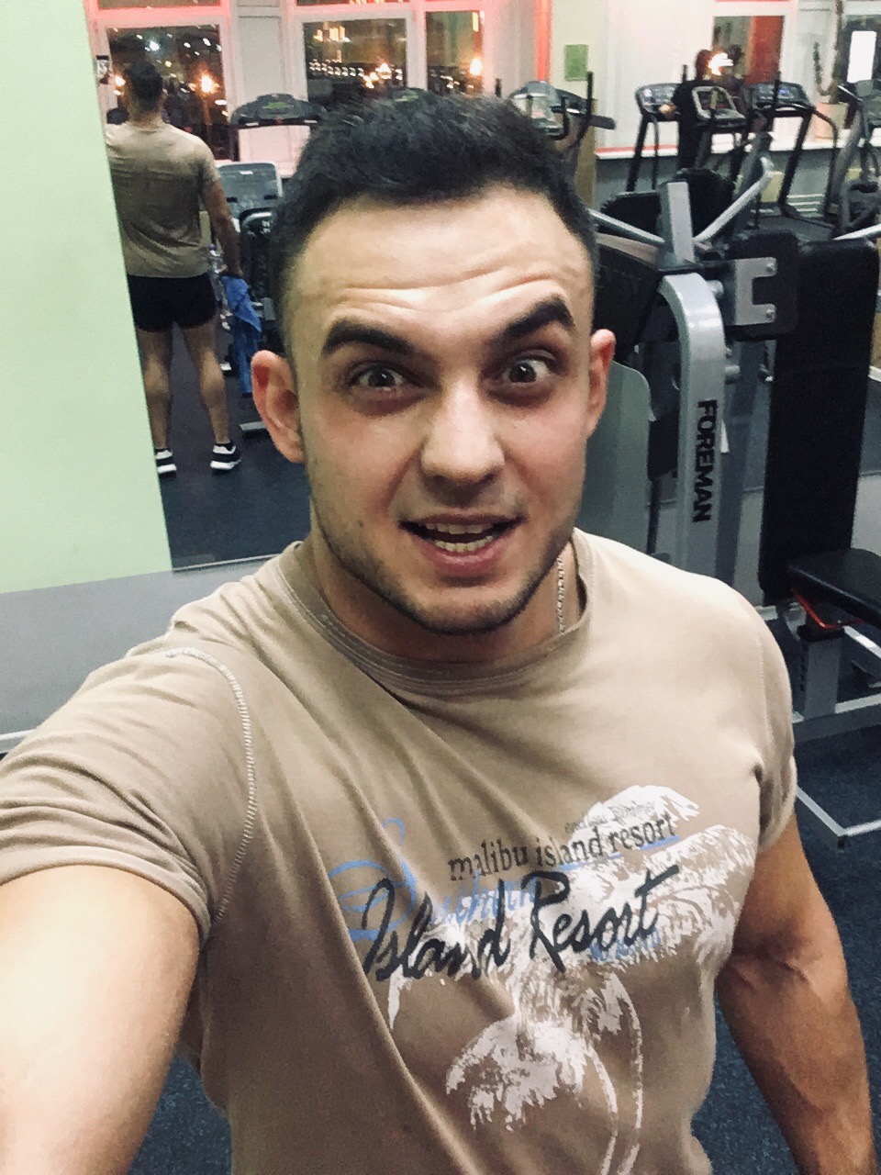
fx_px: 1052
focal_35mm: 31
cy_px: 588
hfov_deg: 45.4
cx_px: 440
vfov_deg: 58.4
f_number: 2.4
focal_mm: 2.15
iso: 400
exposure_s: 1/20
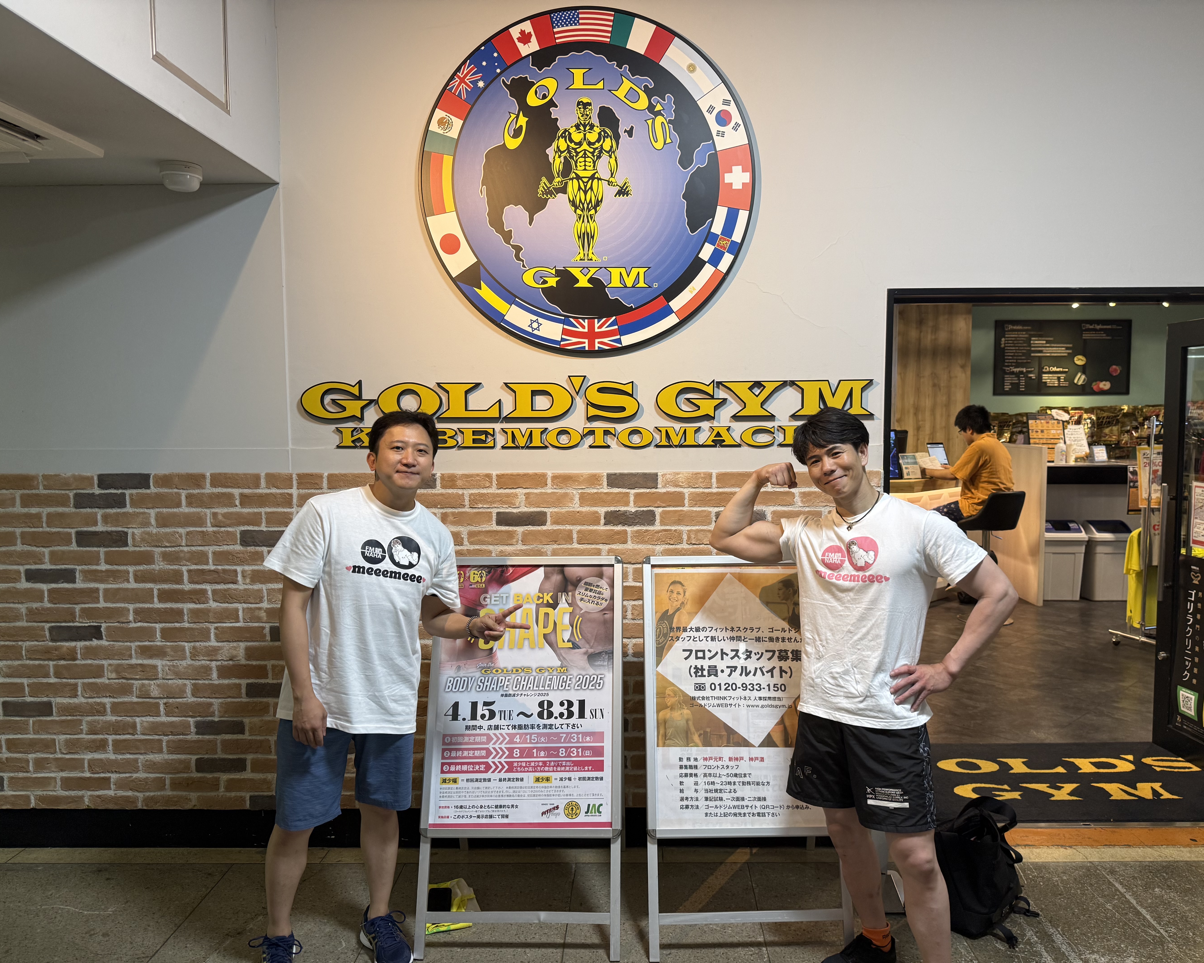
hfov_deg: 68.1
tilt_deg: -4.3
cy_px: 482
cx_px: 630
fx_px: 891
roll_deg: +0.1
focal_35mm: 25
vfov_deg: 56.8
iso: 160
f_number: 1.78
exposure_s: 1/60
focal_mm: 6.76
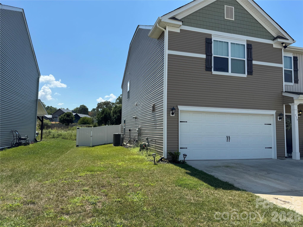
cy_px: 114
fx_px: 210
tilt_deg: +3.6
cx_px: 152
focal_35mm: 24
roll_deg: -0.3
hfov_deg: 71.6
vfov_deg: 56.8
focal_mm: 6.76
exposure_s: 1/4950
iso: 80
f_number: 1.78
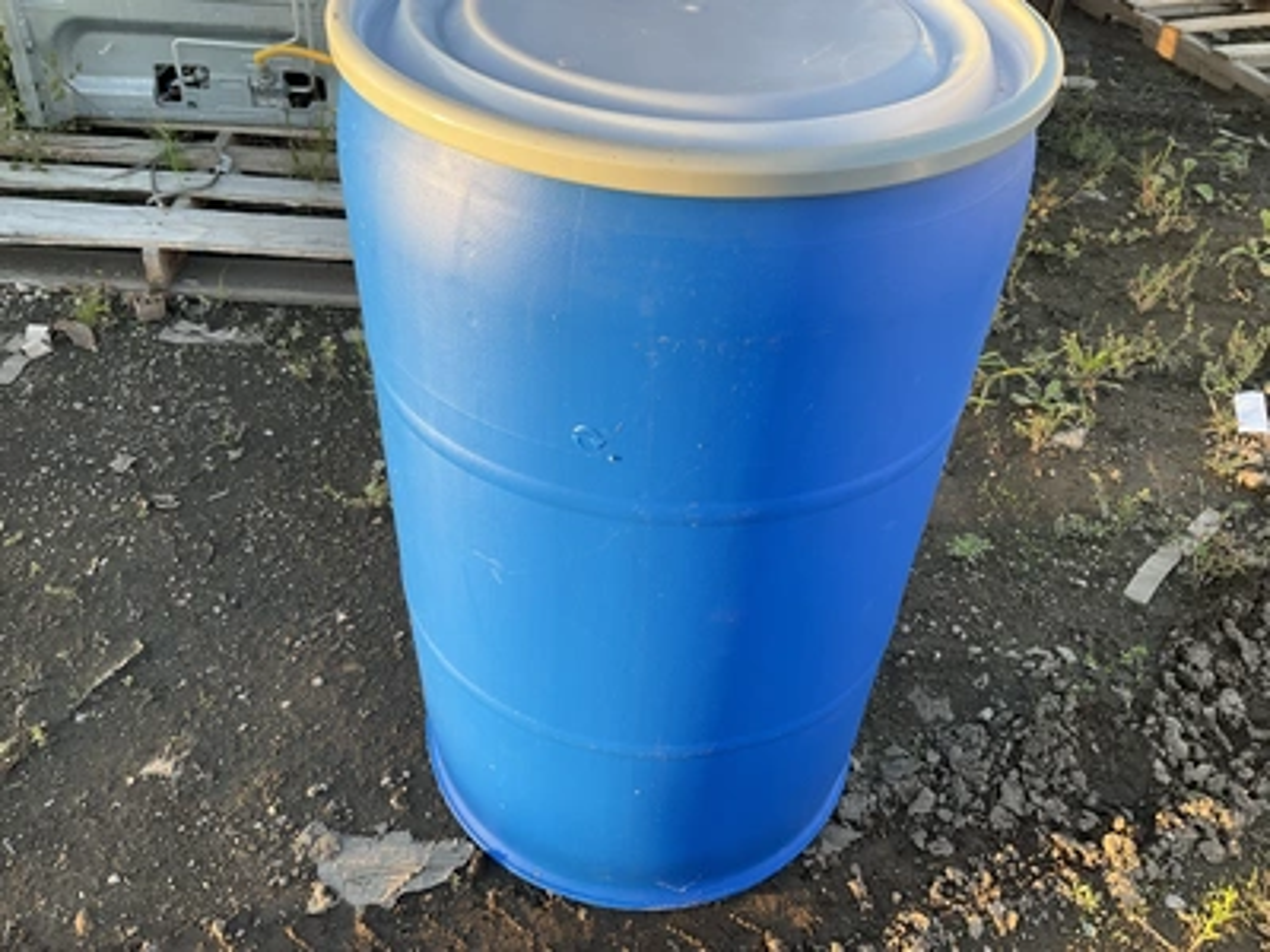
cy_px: 476
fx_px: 1064
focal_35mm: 29
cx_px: 635
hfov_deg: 61.7
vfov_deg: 48.2
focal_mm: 3
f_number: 1.8
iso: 20
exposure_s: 1/122
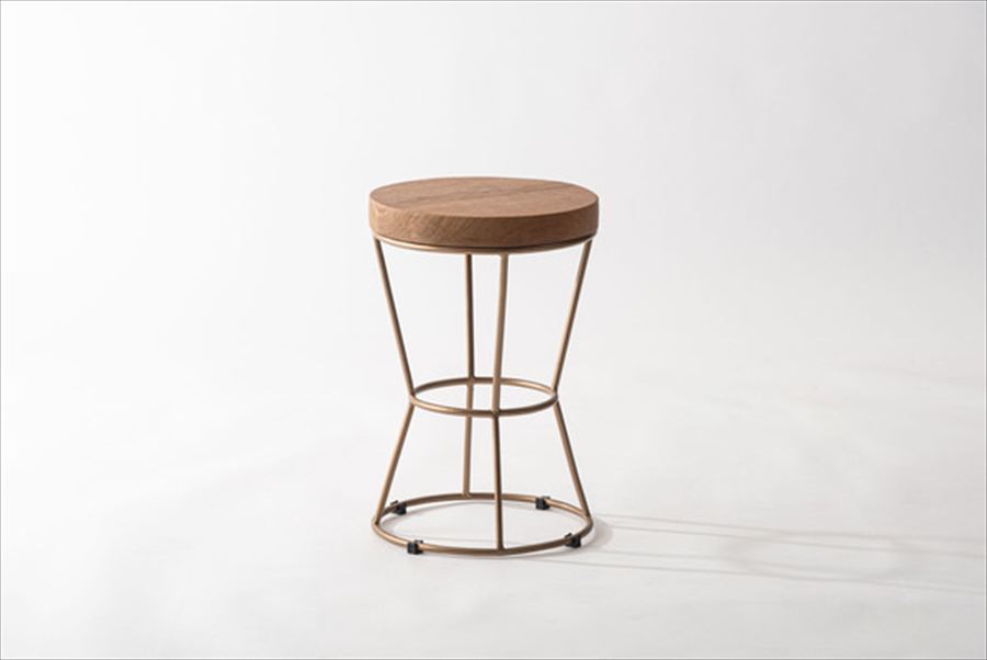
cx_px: 494
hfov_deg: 17.0
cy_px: 330
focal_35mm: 120
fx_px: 3293
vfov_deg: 11.4
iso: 100
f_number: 10
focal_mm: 120
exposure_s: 1/125
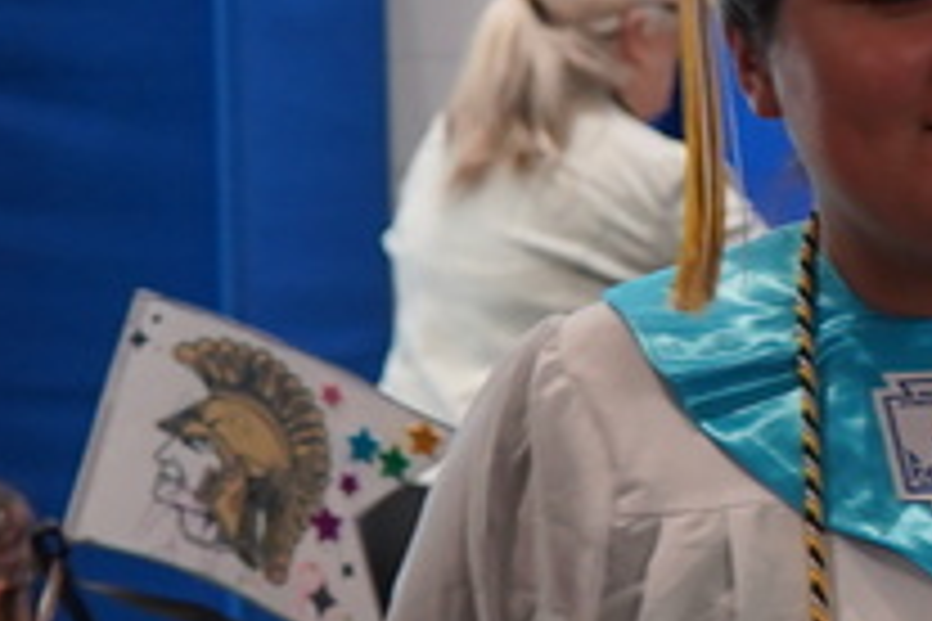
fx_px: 5773
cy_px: 263
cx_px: 864
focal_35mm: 223
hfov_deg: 9.2
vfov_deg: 6.2
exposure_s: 1/160
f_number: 4.5
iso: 1600
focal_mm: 45
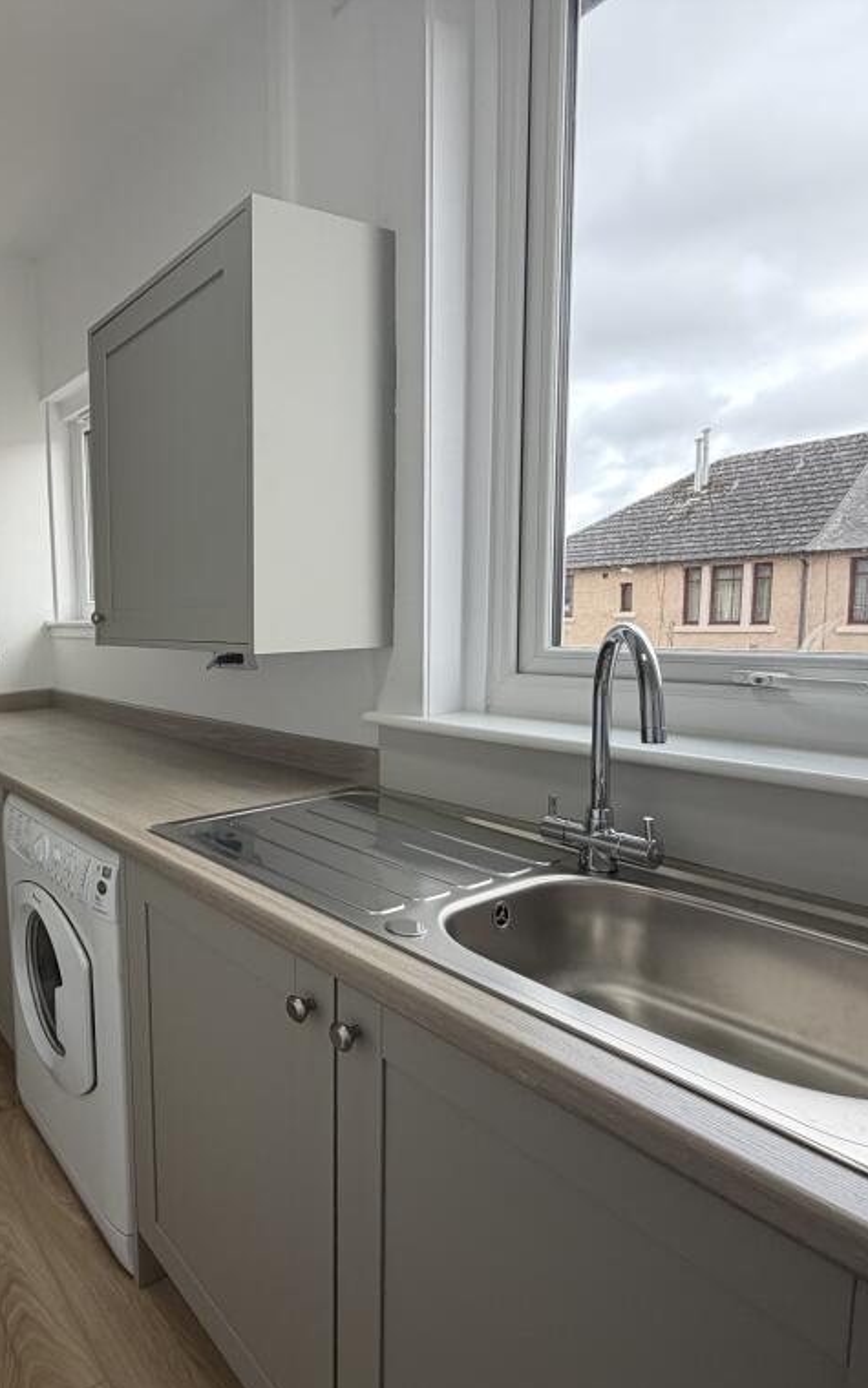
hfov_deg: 53.3
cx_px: 110
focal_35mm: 20
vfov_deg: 85.1
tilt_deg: -5.7
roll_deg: +2.4
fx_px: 757
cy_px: 696
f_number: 2.2
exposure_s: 1/121
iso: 125
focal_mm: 2.22
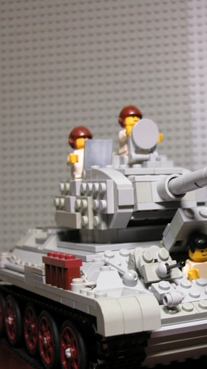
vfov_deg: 30.0
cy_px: 234
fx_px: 683
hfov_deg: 17.1
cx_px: 158
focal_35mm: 70
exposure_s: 1/17.7
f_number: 3
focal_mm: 12.7
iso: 100
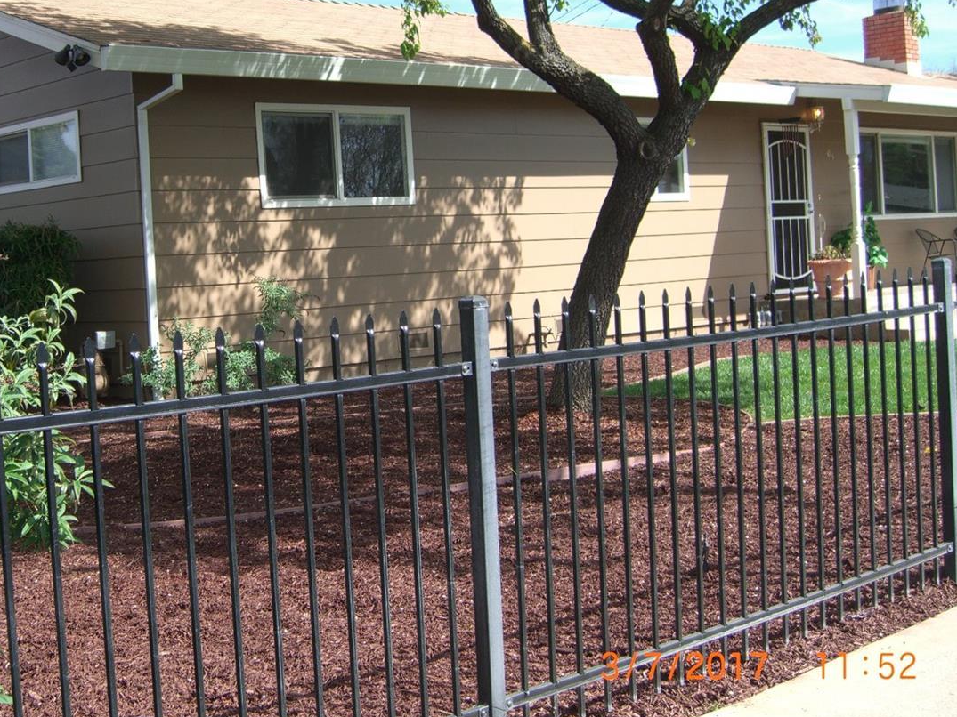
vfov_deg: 27.4
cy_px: 269
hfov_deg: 35.9
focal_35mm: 53
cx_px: 331
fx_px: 1465
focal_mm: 7.9
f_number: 2.8
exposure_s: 1/640
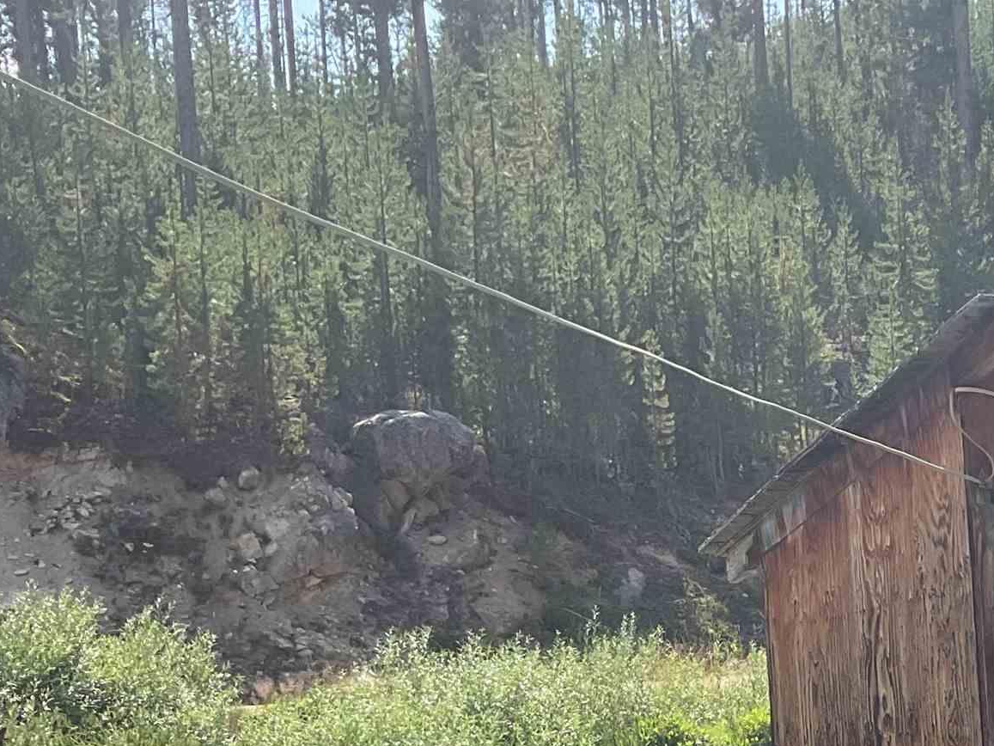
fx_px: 2211
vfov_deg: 18.2
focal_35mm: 77
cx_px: 1164
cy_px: 880
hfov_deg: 23.4
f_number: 1.8
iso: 16
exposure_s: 1/869
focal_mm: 3
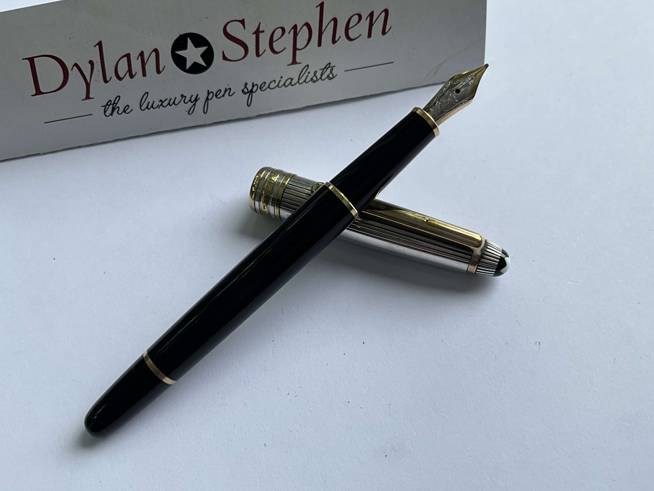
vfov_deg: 46.8
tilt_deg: -62.3
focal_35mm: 30
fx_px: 567
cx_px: 322
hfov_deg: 60.0
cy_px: 251
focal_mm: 3
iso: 25
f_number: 1.8
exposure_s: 1/279
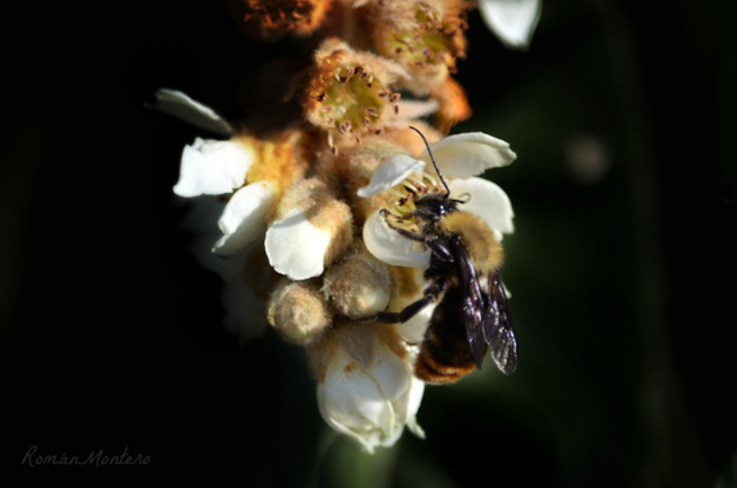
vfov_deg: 3.0
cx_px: 368
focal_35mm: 450
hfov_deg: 4.6
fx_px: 9191
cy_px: 244
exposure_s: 1/4000
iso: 800
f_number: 5.6
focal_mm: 300
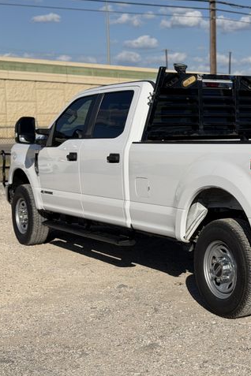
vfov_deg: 30.1
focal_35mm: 67
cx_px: 249
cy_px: 188
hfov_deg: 19.7
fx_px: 701
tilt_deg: -3.9
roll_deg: +0.2
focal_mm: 6.76
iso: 80
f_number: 1.78
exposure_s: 1/13333
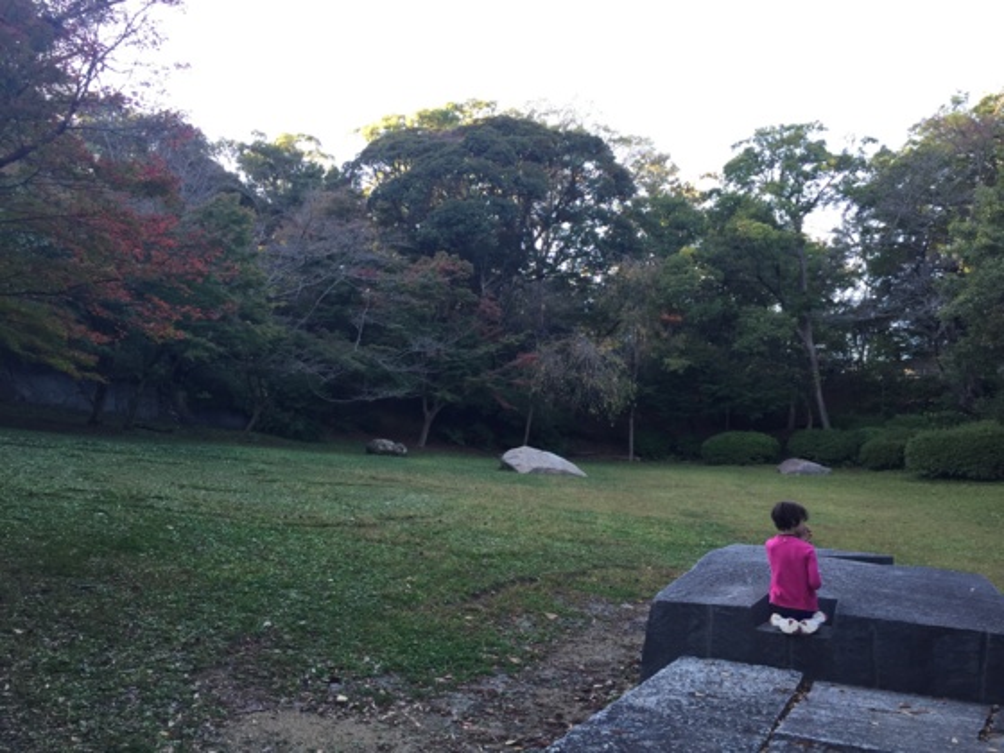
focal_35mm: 29
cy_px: 376
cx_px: 502
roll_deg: -2.6
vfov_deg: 48.2
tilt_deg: +6.6
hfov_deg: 61.7
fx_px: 841
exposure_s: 1/120
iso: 50
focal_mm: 4.15
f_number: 2.2
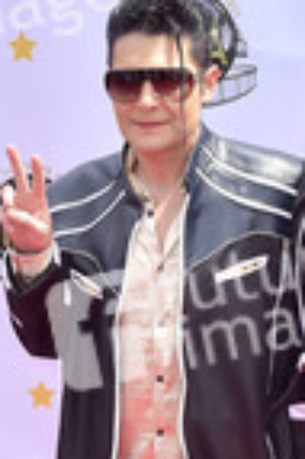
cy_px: 475
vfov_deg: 20.1
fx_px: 1248
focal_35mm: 98
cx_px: 307
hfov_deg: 13.7
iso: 320
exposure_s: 1/250
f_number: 6.3
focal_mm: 35
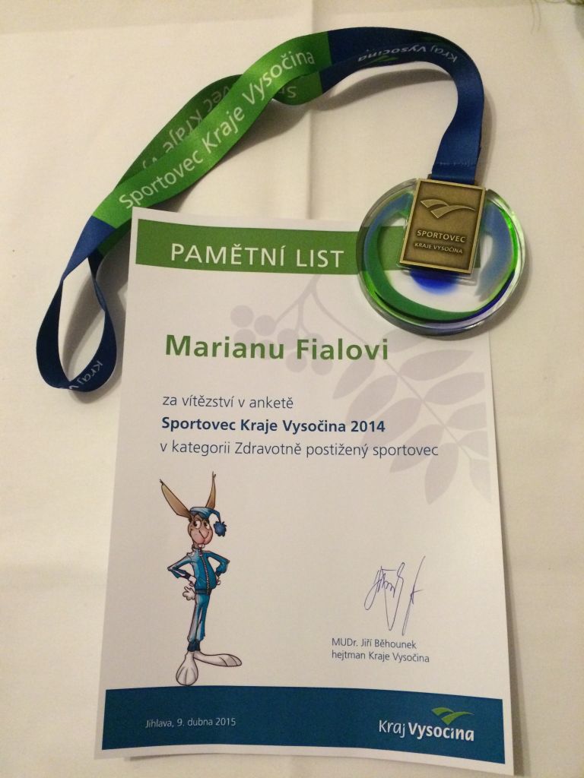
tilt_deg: -77.0
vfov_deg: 61.7
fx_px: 652
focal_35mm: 29
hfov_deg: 48.2
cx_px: 292
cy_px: 389
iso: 320
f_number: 2.2
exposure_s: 1/30
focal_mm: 4.15
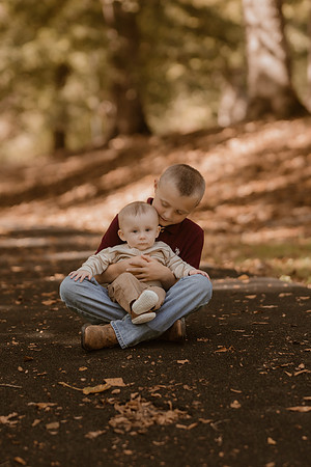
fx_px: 1646
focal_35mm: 127
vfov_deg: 16.1
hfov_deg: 10.8
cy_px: 234
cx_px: 156
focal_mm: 85
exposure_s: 1/800
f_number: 1.8
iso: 320
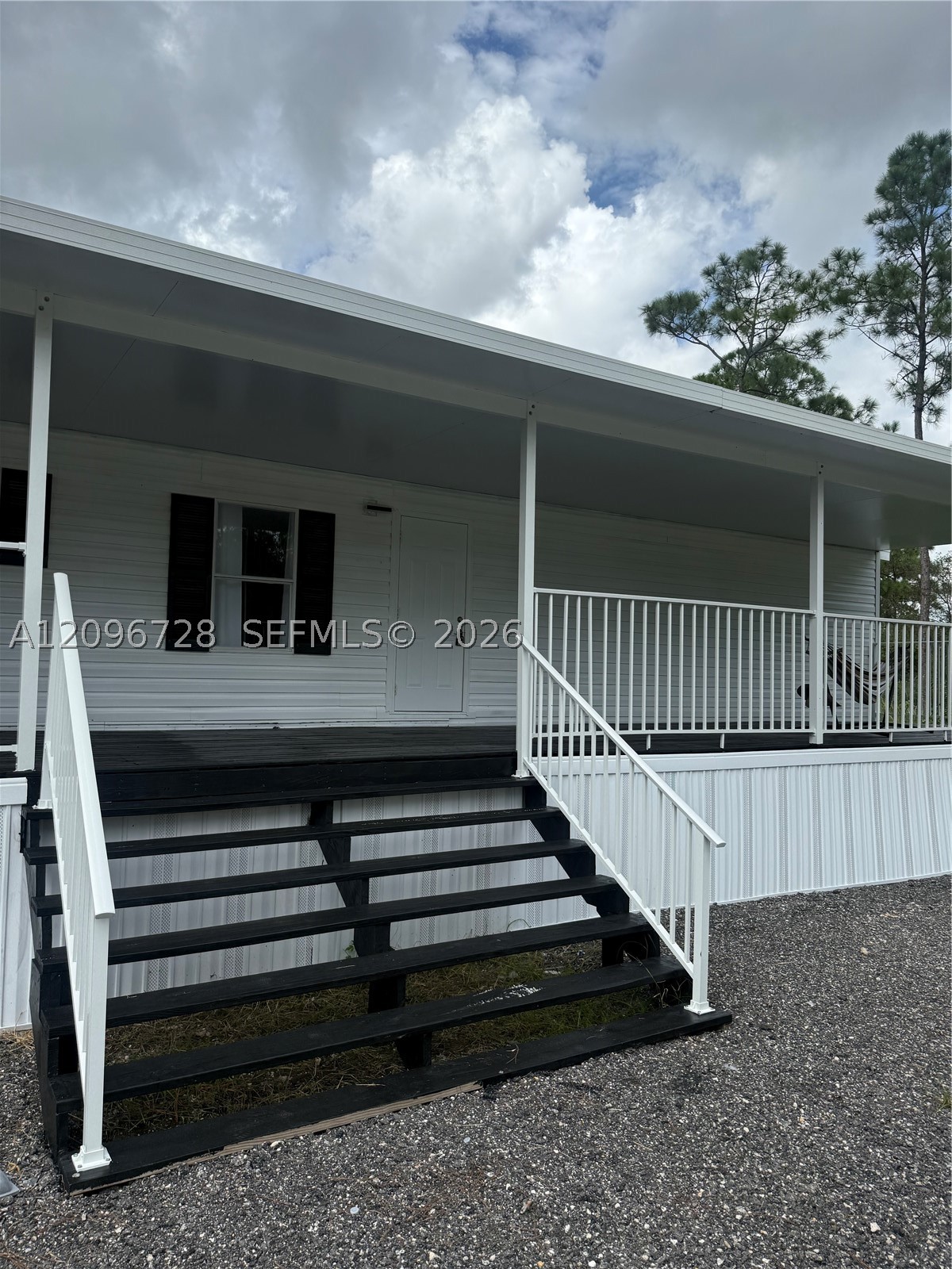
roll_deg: -1.6
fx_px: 880
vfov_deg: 71.6
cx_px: 476
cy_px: 634
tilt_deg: +2.8
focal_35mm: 24
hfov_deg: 56.8
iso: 100
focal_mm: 6.76
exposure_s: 1/6173
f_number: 1.78
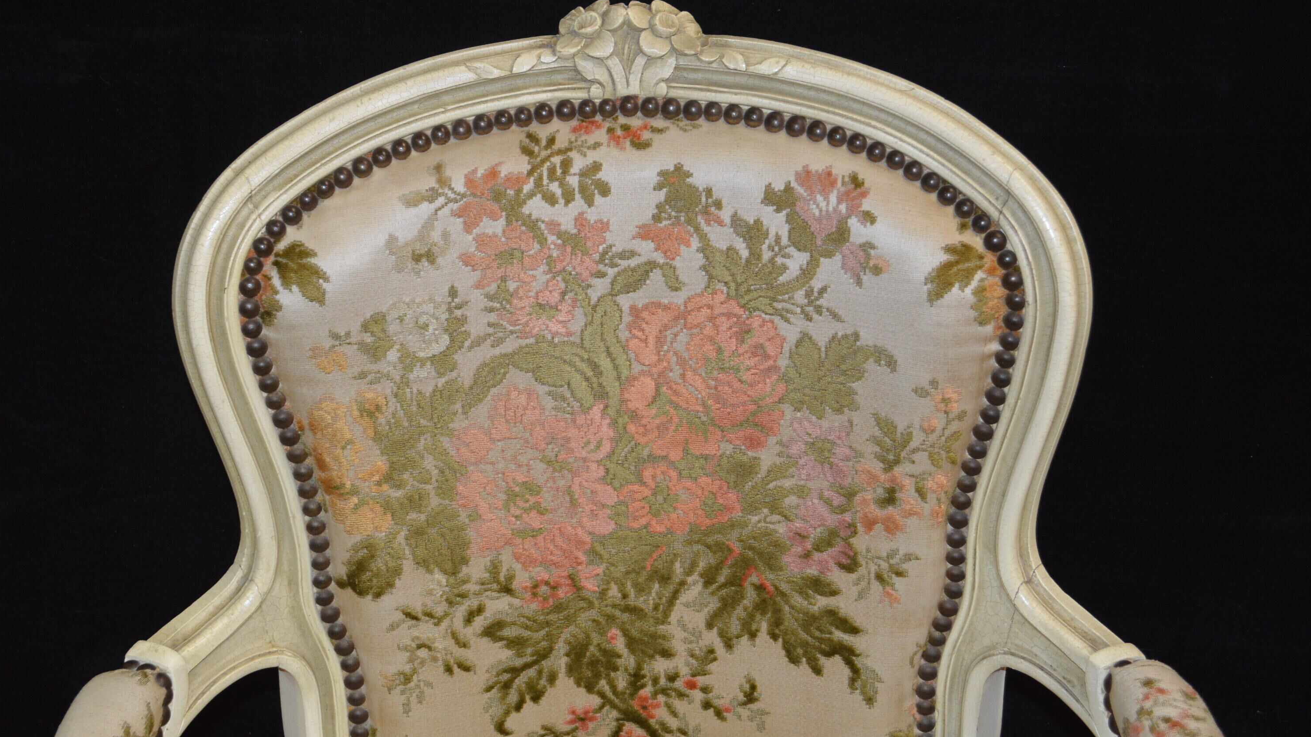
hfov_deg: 36.6
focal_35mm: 57
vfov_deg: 21.1
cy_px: 386
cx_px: 659
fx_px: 1981
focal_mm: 36
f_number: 5
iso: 1250
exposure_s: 1/60
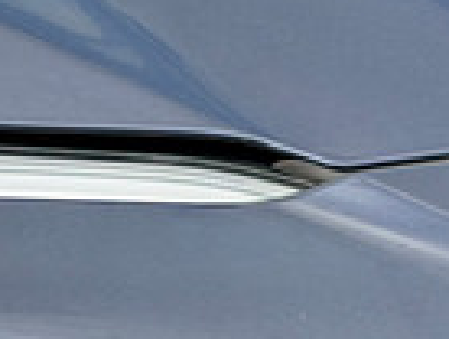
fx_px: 3794
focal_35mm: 292
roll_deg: +1.5
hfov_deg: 6.7
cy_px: 469
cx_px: -198
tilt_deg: -21.7
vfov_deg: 5.1
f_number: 1.78
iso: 100
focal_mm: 6.76
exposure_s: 1/1642
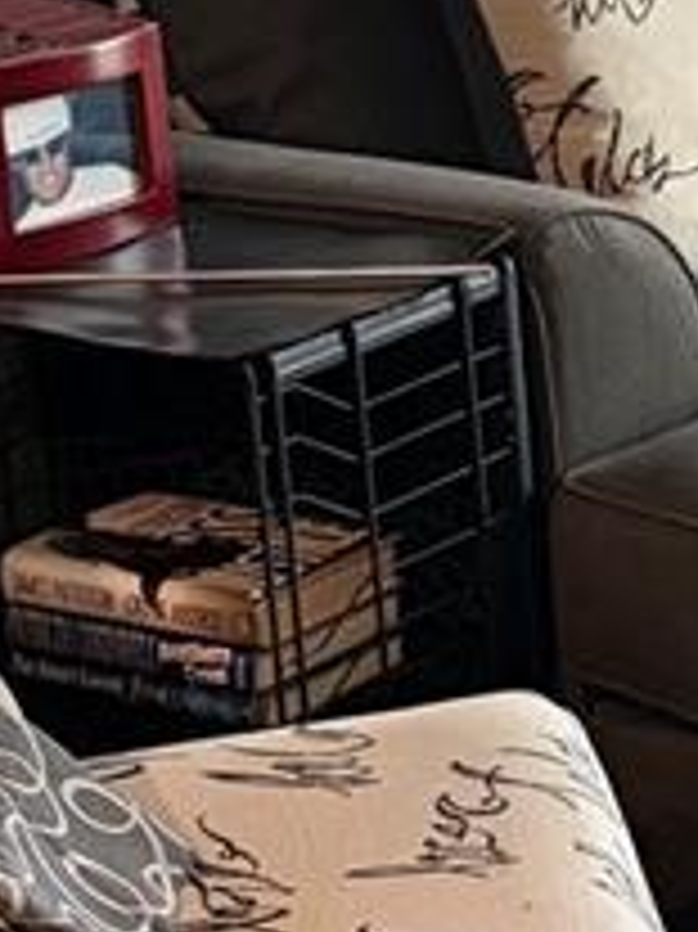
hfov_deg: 9.7
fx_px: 4064
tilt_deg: -15.6
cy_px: 324
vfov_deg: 13.1
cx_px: 793
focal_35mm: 151
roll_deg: +4.3
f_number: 1.6
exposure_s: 1/60
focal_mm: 5.96
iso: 250
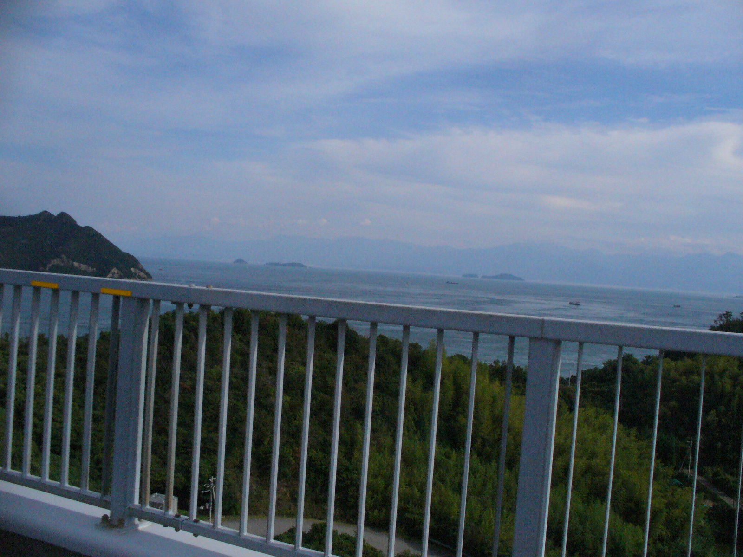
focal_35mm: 37
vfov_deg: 38.7
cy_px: 278
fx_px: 794
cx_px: 372
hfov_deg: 50.1
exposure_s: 1/2000
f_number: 5.6
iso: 400
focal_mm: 6.1
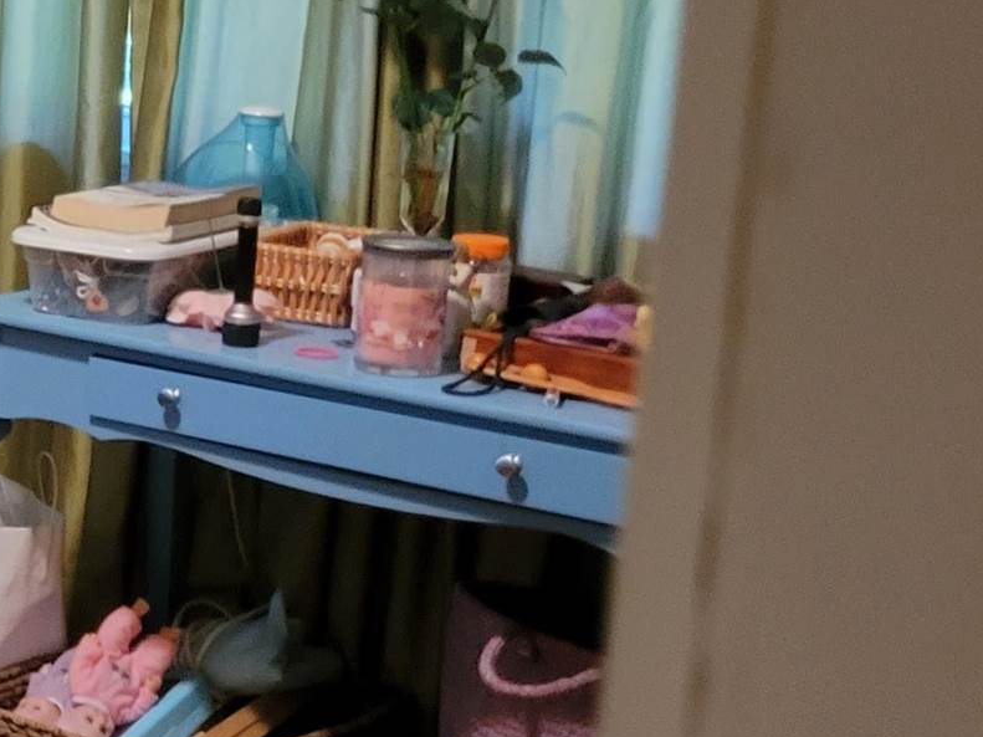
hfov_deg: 16.1
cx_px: -855
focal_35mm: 101
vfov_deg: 14.6
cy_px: 314
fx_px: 2868
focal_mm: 5.4
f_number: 1.8
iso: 400
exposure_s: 1/40
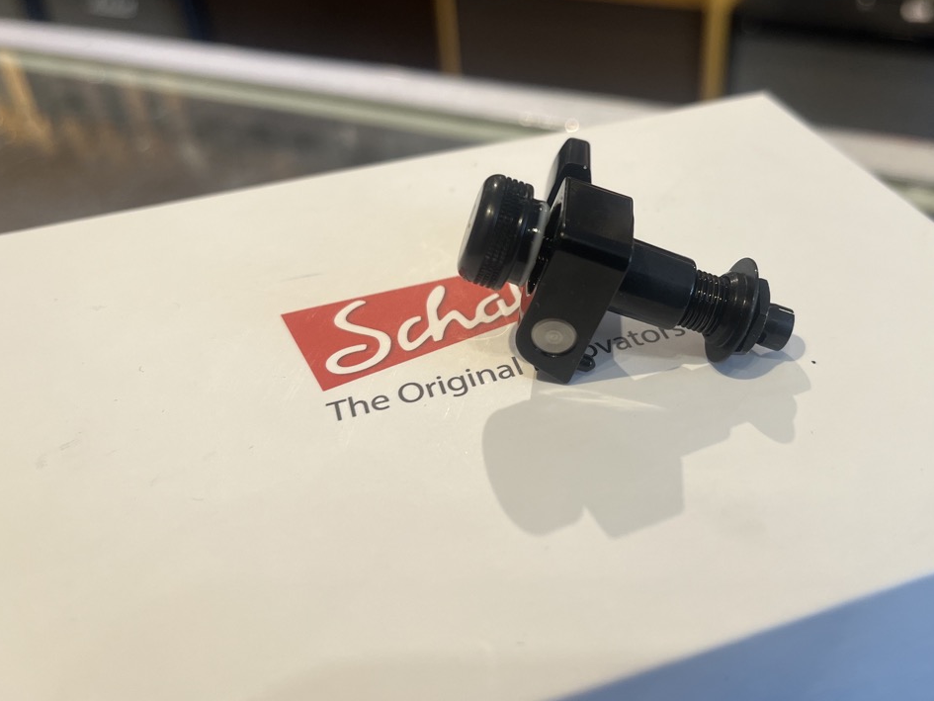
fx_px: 891
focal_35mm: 33
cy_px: 307
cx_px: 572
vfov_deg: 42.9
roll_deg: +2.5
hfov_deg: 54.8
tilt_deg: -36.2
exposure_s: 1/60
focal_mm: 5.1
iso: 80
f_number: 1.6
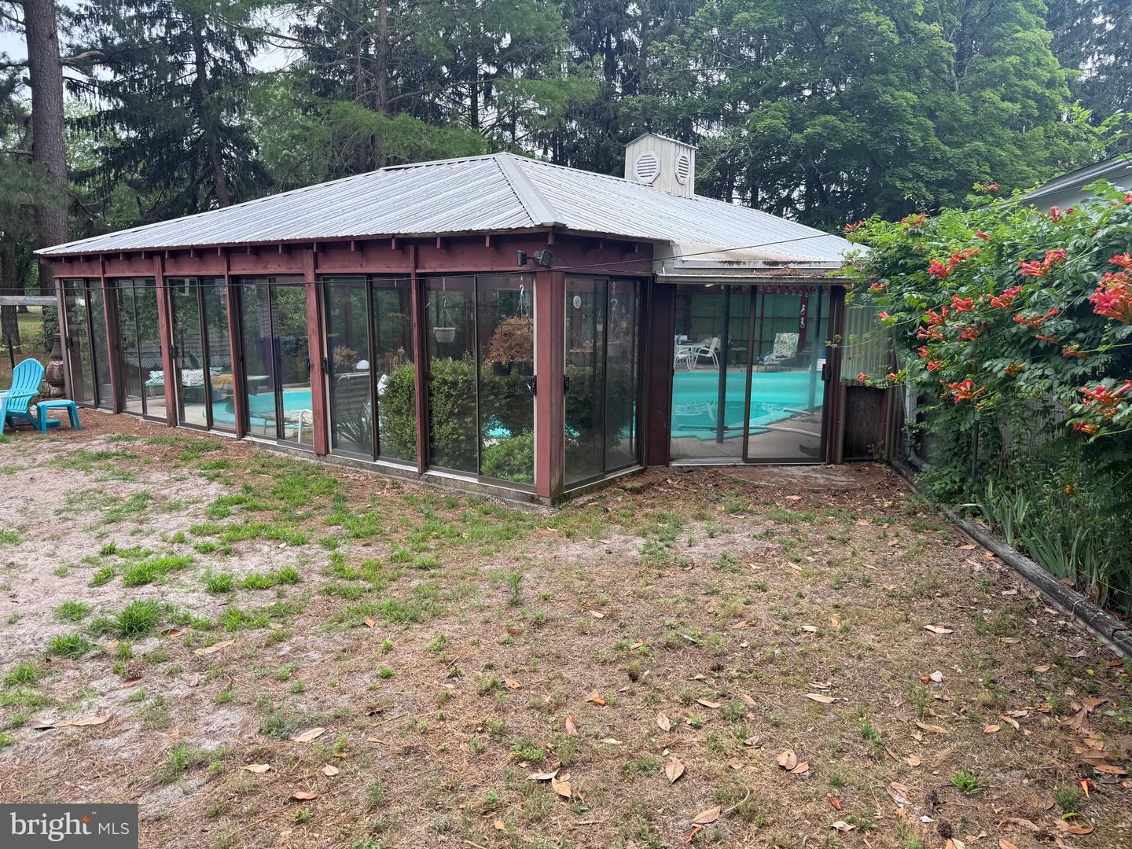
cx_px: 566
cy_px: 424
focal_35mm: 24
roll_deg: +0.1
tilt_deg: -8.9
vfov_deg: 56.8
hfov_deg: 71.6
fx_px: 785
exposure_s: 1/602
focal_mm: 6.76
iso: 80
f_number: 1.78
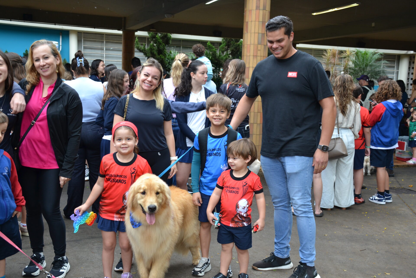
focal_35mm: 40
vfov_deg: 33.0
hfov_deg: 47.9
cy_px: 139
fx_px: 468
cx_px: 208
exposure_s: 1/60
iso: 400
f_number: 4
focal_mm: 27
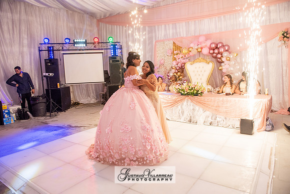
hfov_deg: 73.7
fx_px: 193
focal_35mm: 24
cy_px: 97
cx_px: 145
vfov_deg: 53.2
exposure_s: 1/160
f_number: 4
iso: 1250
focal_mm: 24
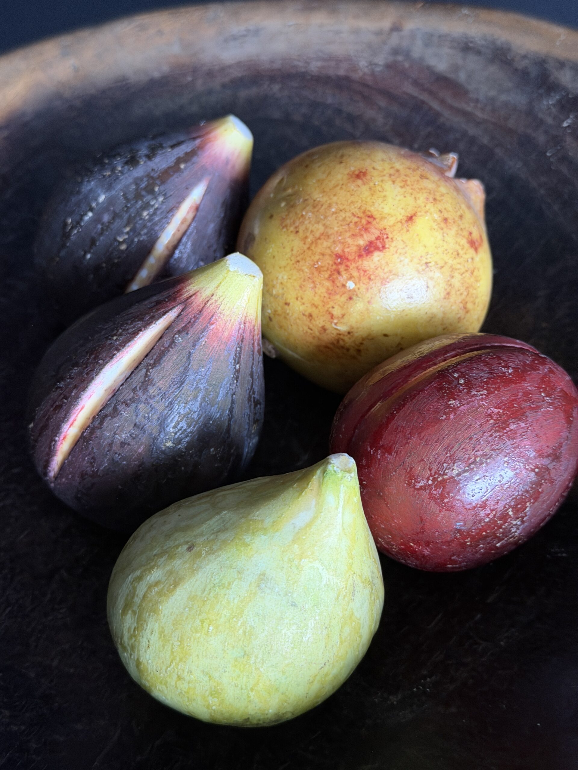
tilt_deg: -47.5
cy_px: 385
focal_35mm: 48
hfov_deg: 30.3
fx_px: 1069
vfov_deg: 39.7
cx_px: 289
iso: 320
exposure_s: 1/33
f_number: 1.78
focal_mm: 6.76
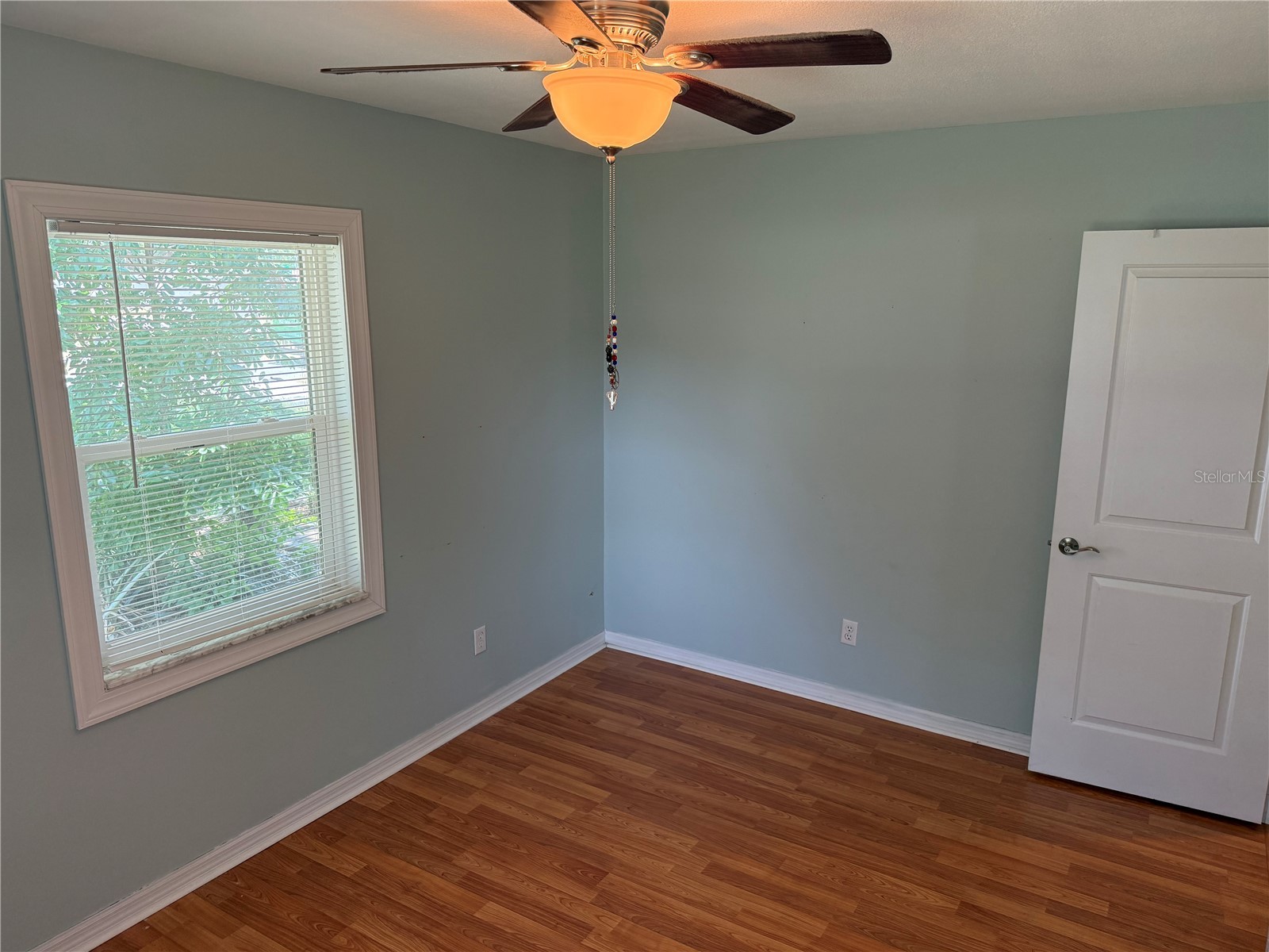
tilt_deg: -12.0
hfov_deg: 71.6
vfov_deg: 56.8
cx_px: 634
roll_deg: -0.5
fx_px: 880
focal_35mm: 24
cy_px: 476
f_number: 1.78
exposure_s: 1/120
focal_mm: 6.76
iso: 200
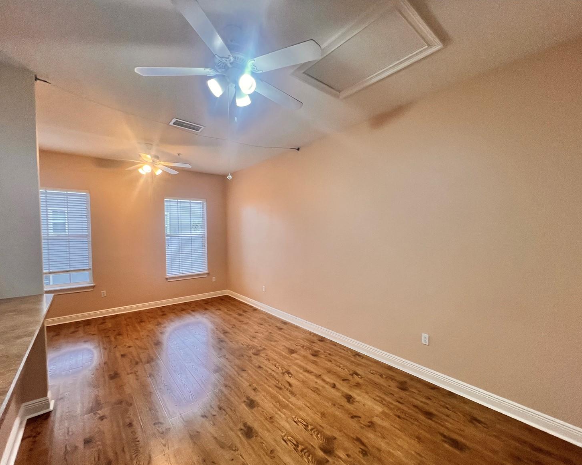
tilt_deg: +0.0
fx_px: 241
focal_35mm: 14
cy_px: 240
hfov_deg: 100.7
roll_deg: +0.6
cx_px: 301
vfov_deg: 88.0
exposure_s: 1/120
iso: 160
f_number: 1.8
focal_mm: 1.57
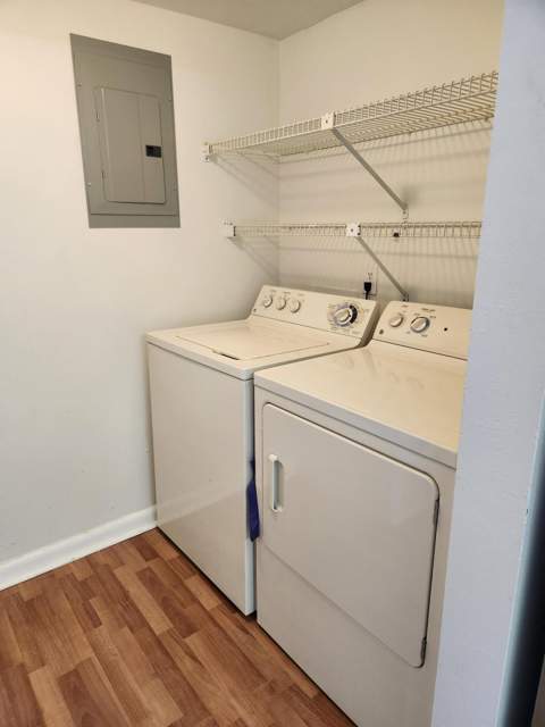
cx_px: 272
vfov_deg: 73.9
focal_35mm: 23
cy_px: 364
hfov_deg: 58.9
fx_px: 483
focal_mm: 5.4
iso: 400
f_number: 1.8
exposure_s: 1/120
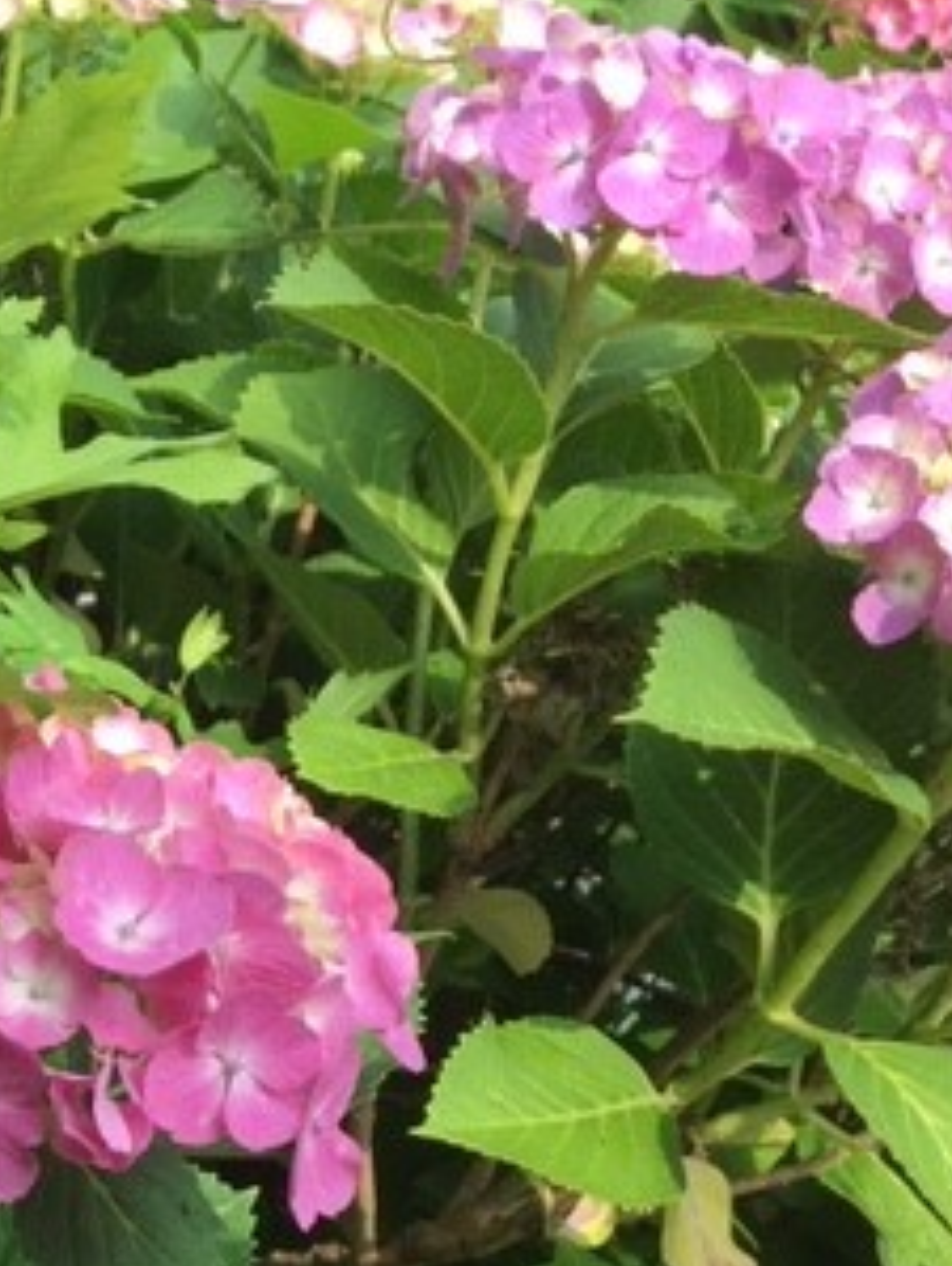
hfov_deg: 22.8
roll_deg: +1.9
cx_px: 13
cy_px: 1084
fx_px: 2269
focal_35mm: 62
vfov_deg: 30.1
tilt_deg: -22.7
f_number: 2.2
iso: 25
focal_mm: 4.15
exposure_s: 1/657
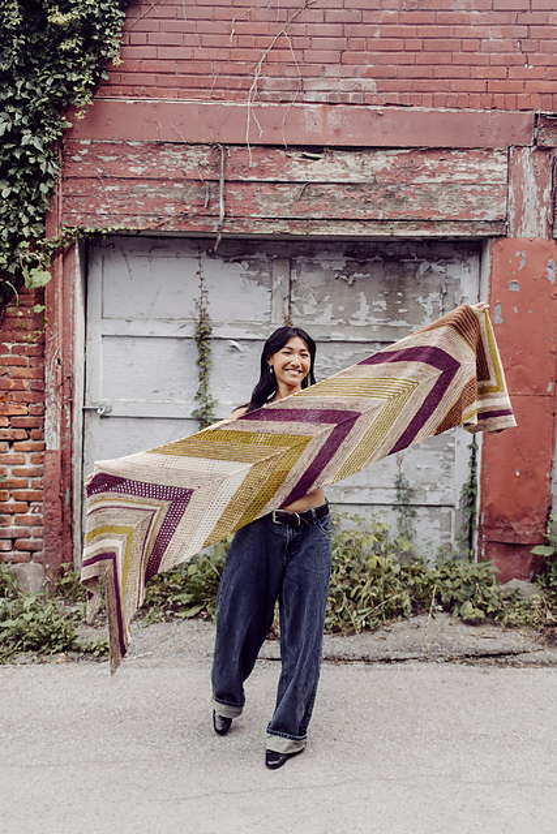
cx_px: 278
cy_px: 417
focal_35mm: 35
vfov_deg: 54.4
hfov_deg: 37.9
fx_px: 812
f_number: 2.2
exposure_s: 1/1250
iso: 200
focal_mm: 35
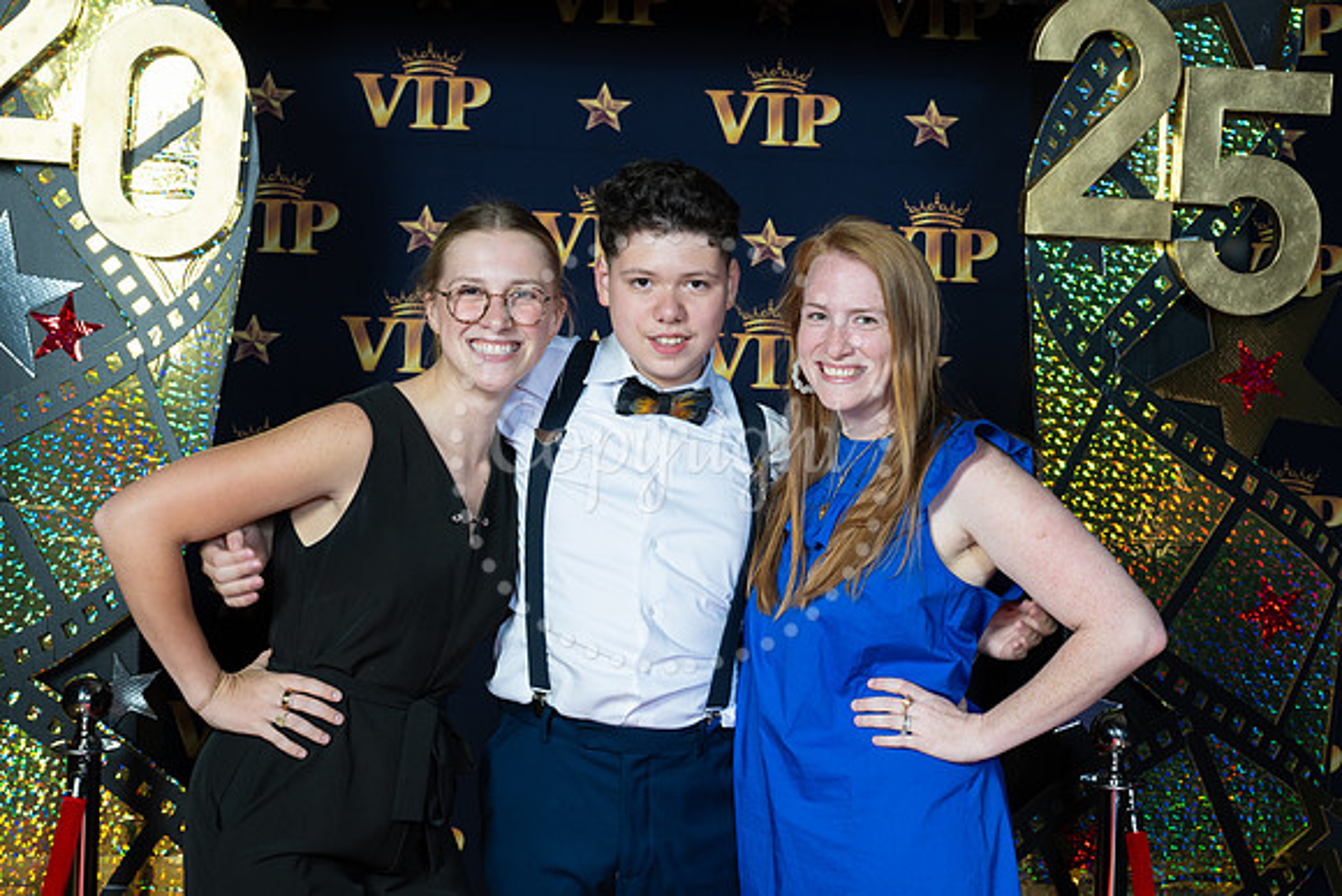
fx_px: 1965
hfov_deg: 37.7
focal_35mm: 53
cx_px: 722
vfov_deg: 25.7
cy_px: 448
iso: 320
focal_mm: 49
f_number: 8
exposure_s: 1/100
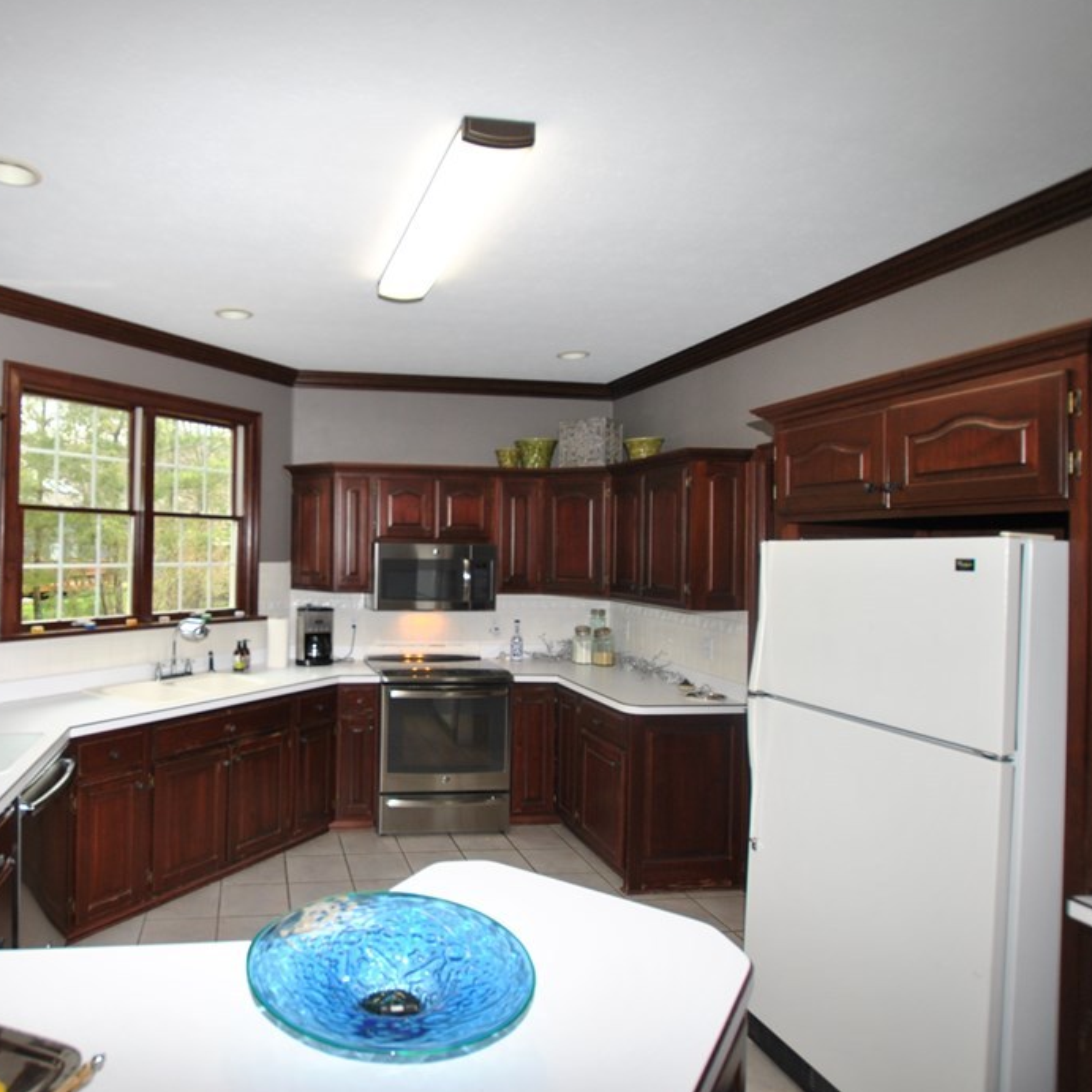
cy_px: 550
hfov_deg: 71.6
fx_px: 714
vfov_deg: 74.8
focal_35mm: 20
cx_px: 327
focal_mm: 10
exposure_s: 1/60
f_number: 4
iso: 200
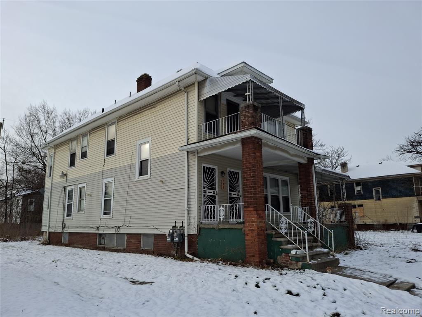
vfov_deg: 54.9
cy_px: 158
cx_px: 211
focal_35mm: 25
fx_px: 305
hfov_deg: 69.4
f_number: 1.8
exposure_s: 1/1185
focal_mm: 4.69
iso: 32
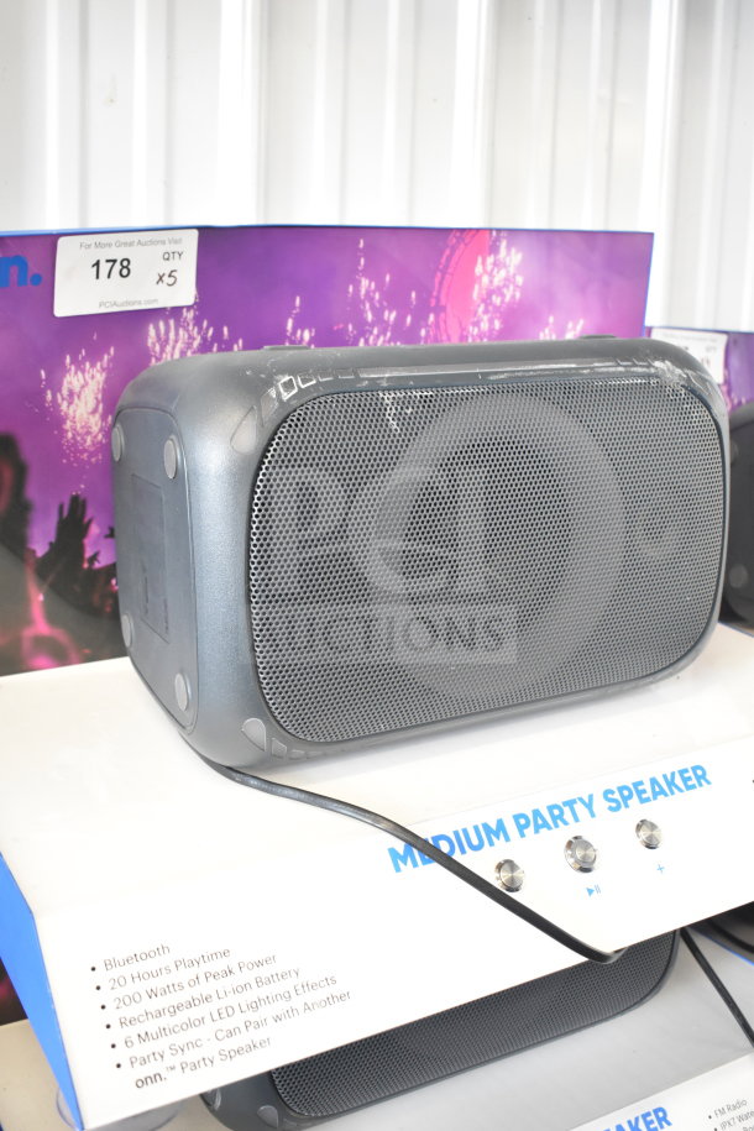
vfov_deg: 49.6
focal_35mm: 39
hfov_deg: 34.2
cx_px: 377
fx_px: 1225
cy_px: 566
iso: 2000
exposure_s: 1/40
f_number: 4
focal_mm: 26
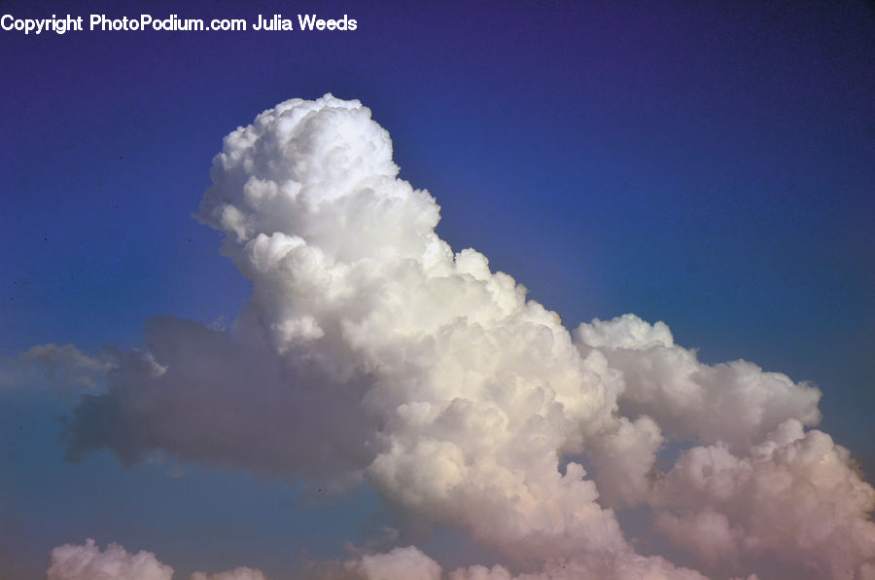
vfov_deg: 12.6
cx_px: 438
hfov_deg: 19.0
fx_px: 2619
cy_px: 290
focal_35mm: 108
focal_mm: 72
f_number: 11
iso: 200
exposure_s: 1/400
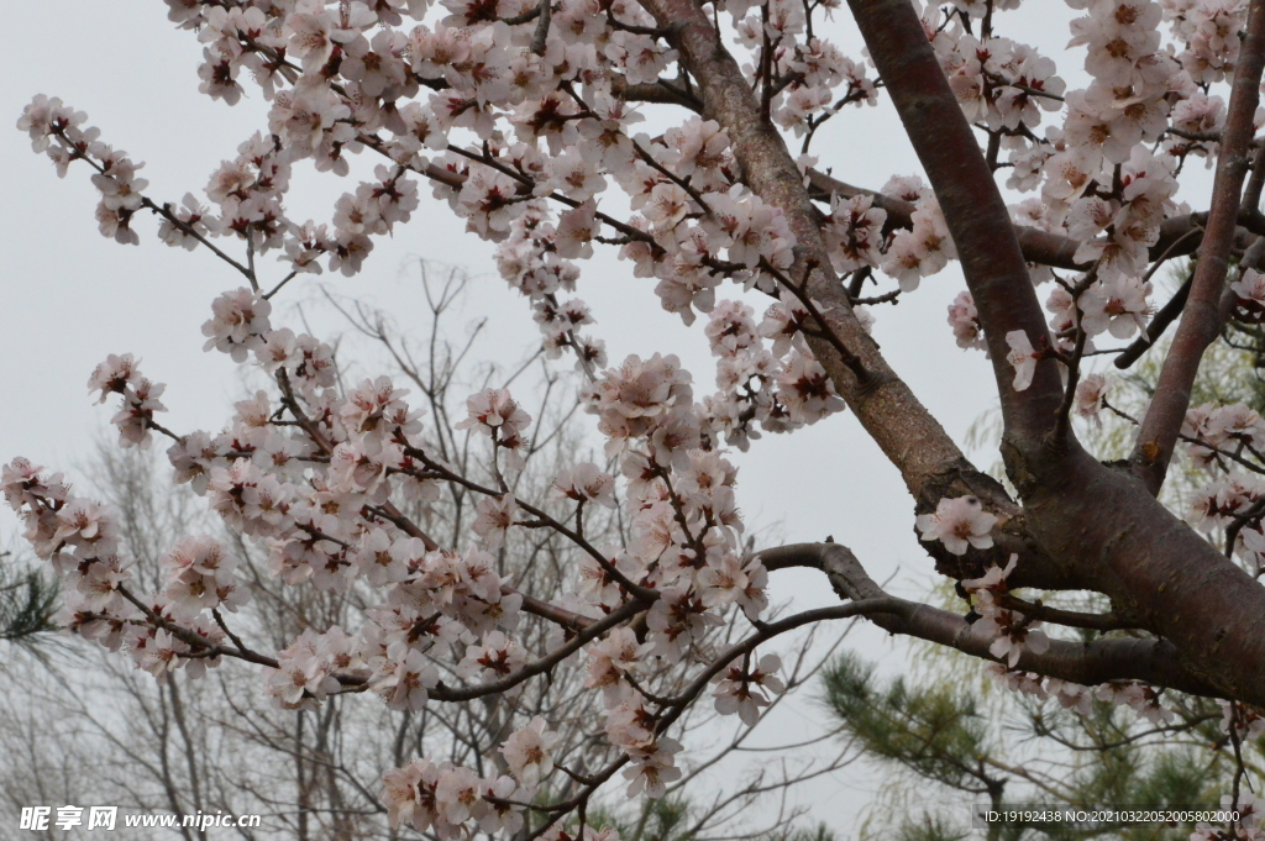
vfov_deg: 11.4
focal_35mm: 120
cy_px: 420
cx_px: 632
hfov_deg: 17.1
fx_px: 4213
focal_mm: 80
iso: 2800
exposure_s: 1/250
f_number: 32
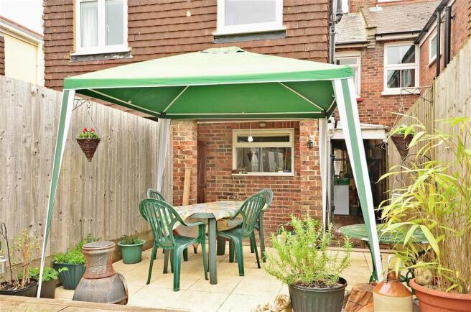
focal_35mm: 30
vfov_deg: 43.4
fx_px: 392
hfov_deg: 62.0
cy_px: 156
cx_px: 236
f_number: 9
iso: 200
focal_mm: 20
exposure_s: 1/25
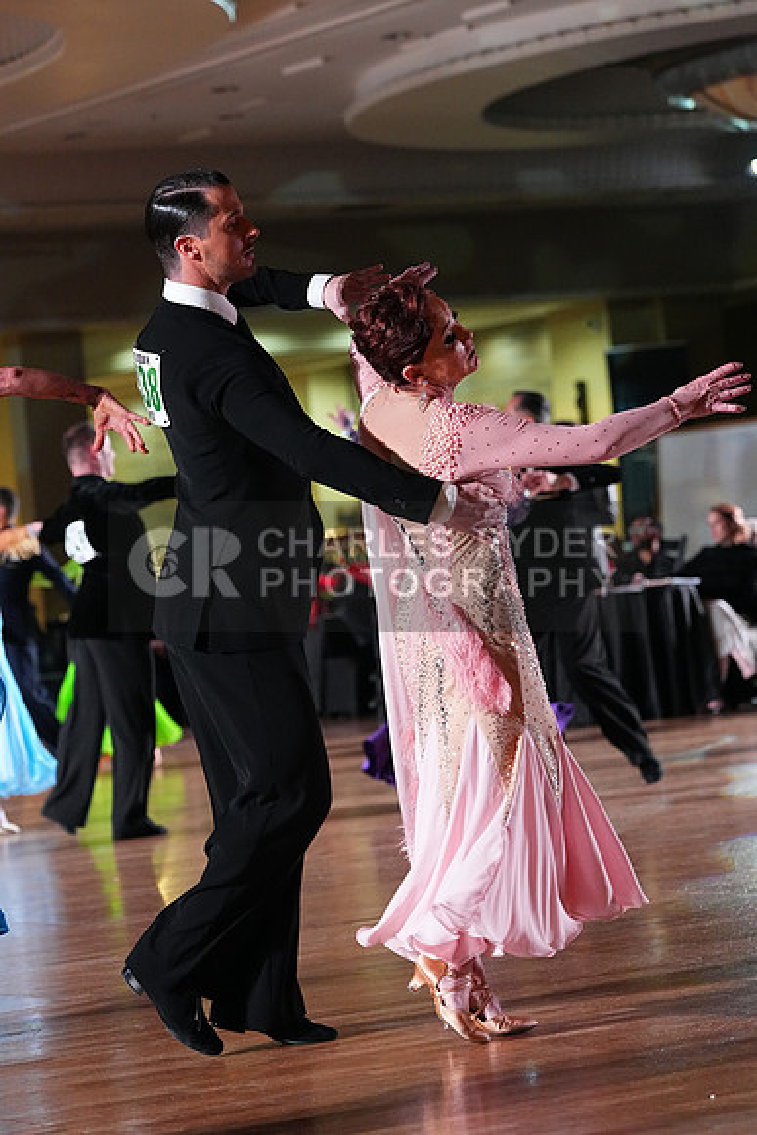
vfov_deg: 16.1
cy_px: 568
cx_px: 378
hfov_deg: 10.8
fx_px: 4003
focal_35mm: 127
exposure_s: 1/400
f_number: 4.5
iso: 6400
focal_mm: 127
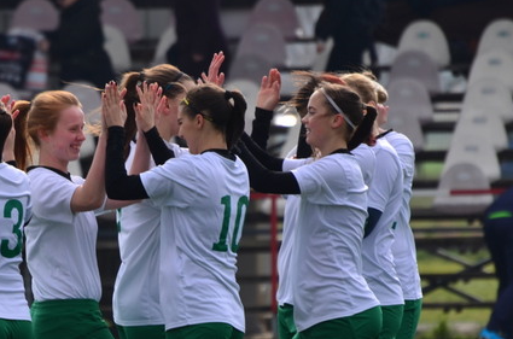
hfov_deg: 2.7
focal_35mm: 763
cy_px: 296
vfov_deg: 1.8
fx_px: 10844
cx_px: 51
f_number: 5.6
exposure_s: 1/640
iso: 125
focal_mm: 270
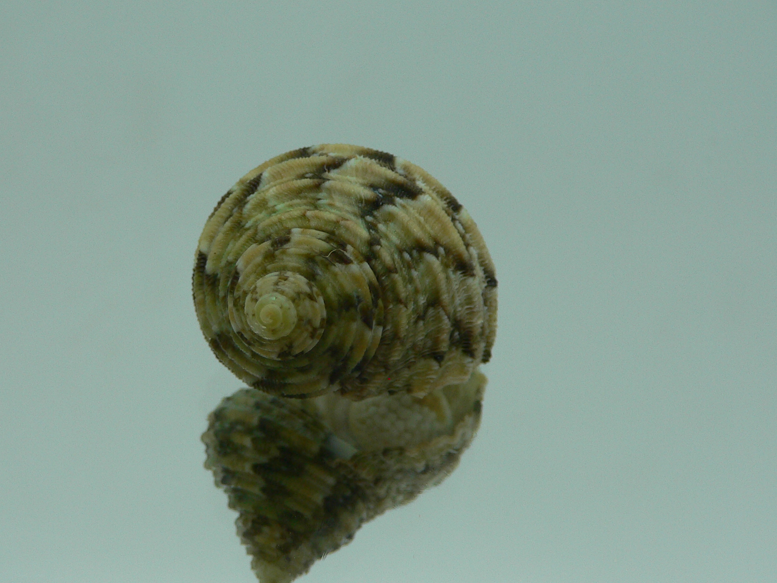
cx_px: 336
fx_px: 965
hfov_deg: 43.7
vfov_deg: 33.6
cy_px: 308
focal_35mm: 43
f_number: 2.8
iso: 80
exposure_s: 1/60
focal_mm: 4.6
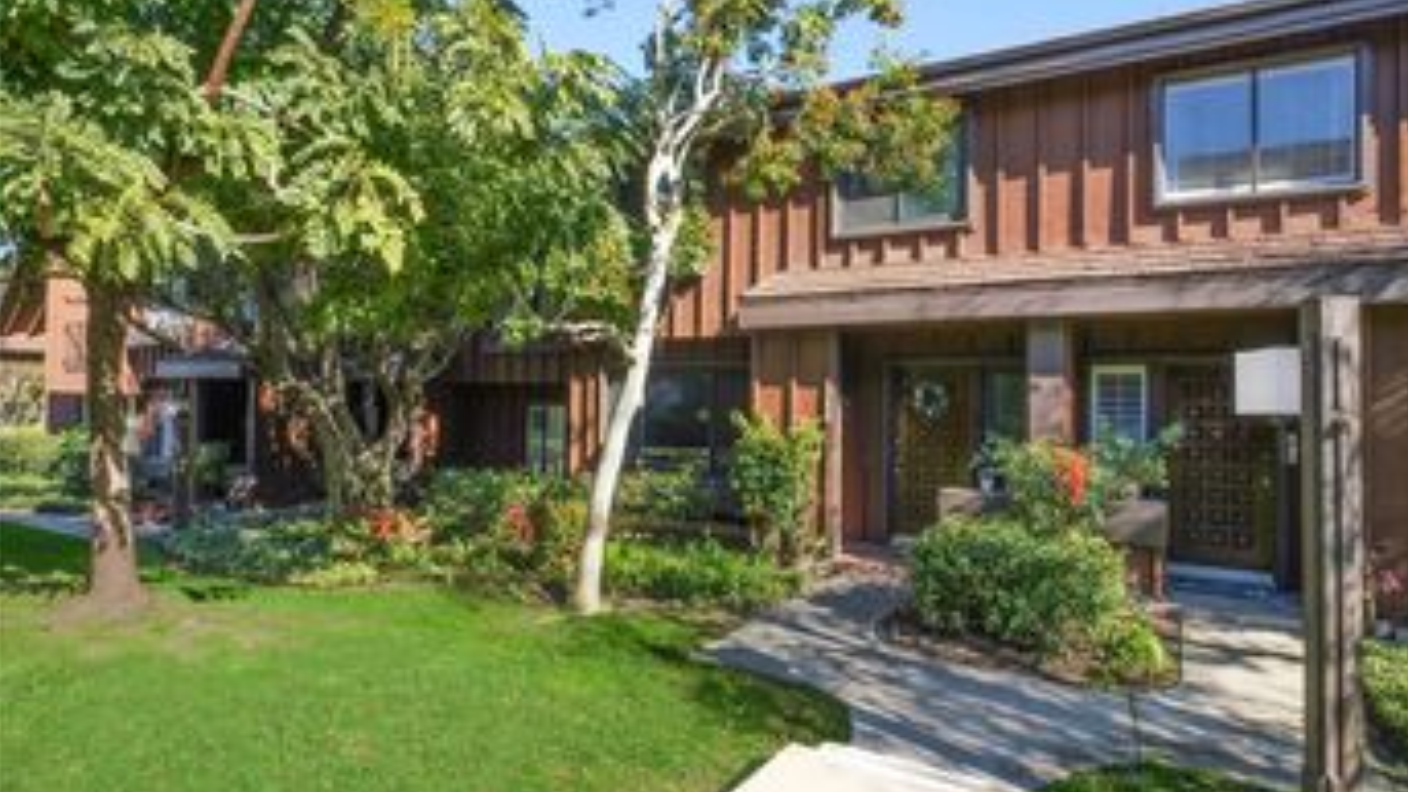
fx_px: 747
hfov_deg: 86.6
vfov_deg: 55.9
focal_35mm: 20
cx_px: 714
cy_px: 386
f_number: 11
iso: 320
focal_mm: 9
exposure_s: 1/125
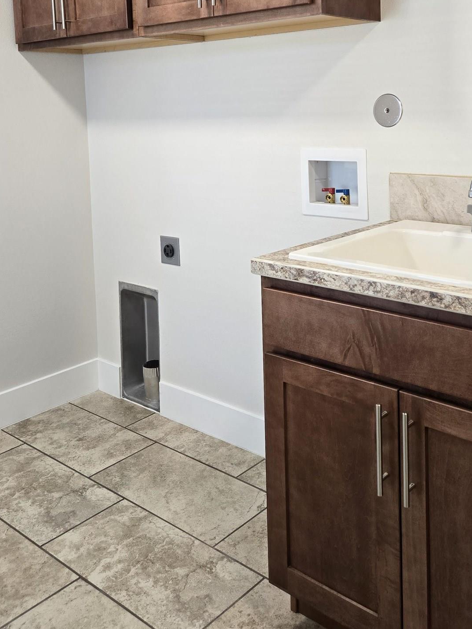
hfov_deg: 38.4
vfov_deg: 48.2
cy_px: 158
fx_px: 673
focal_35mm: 37
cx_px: 292
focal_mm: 5.4
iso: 160
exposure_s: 1/120
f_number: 1.8
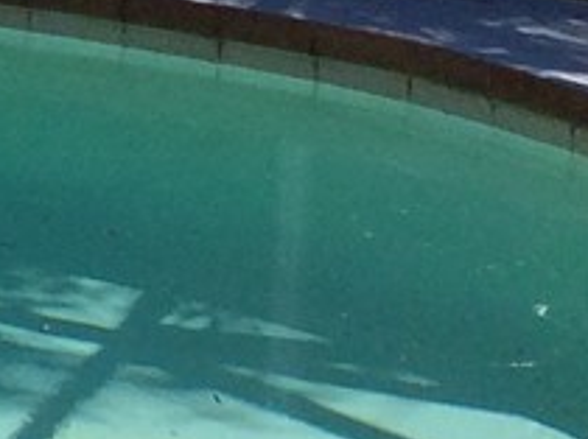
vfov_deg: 6.5
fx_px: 3750
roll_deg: -1.7
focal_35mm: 221
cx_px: -1641
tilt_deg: -7.5
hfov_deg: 7.1
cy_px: -425
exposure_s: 1/1466
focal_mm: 4.15
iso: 32
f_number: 2.2
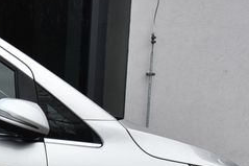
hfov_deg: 13.4
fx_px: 919
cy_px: 176
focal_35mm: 133
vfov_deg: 10.2
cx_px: -243
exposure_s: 1/200
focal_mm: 31
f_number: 7.1
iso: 500
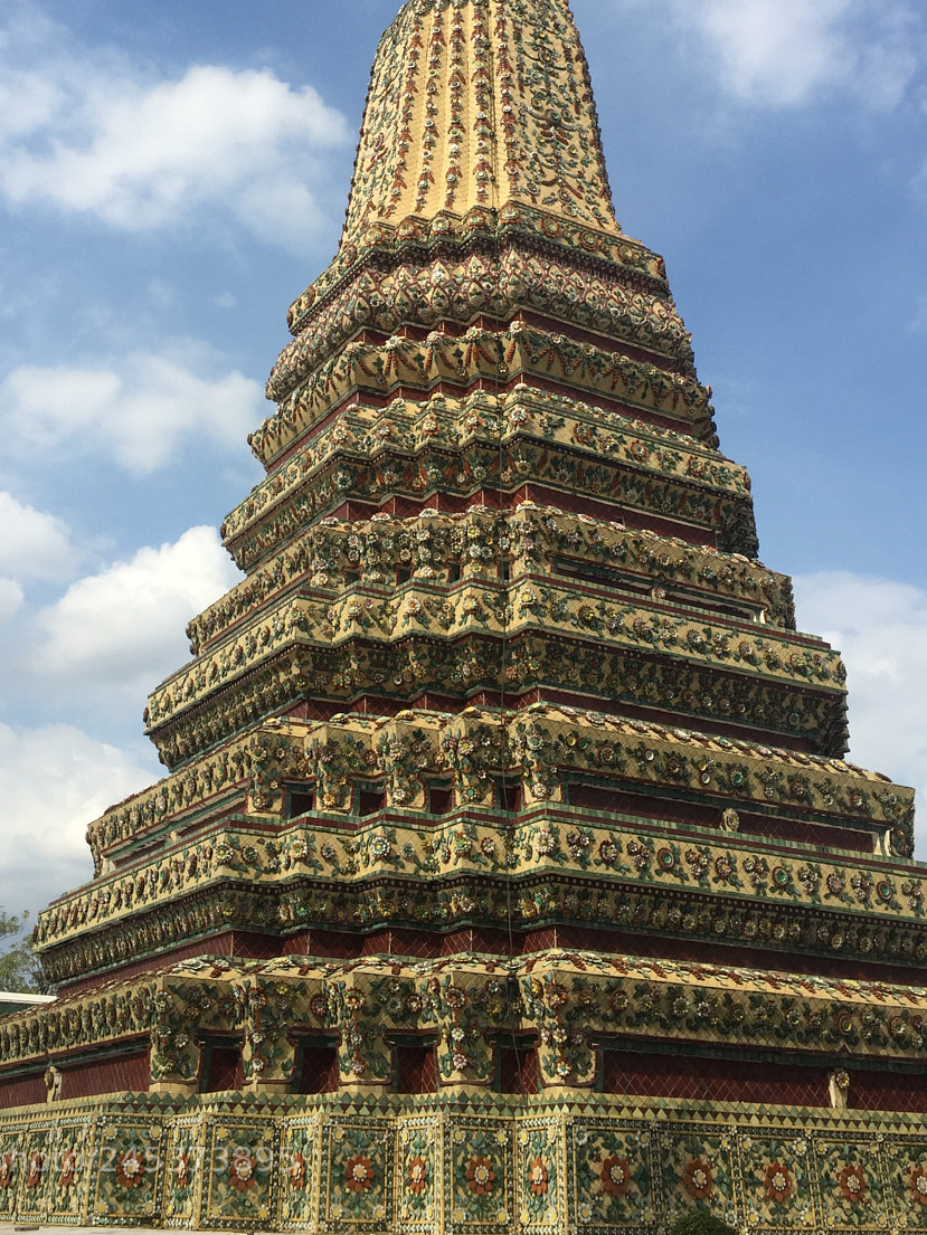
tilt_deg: +30.2
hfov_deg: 34.3
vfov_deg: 43.7
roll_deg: -1.8
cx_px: 382
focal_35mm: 42
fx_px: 1499
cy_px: 353
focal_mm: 4.15
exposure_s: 1/2475
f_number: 2.2
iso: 32
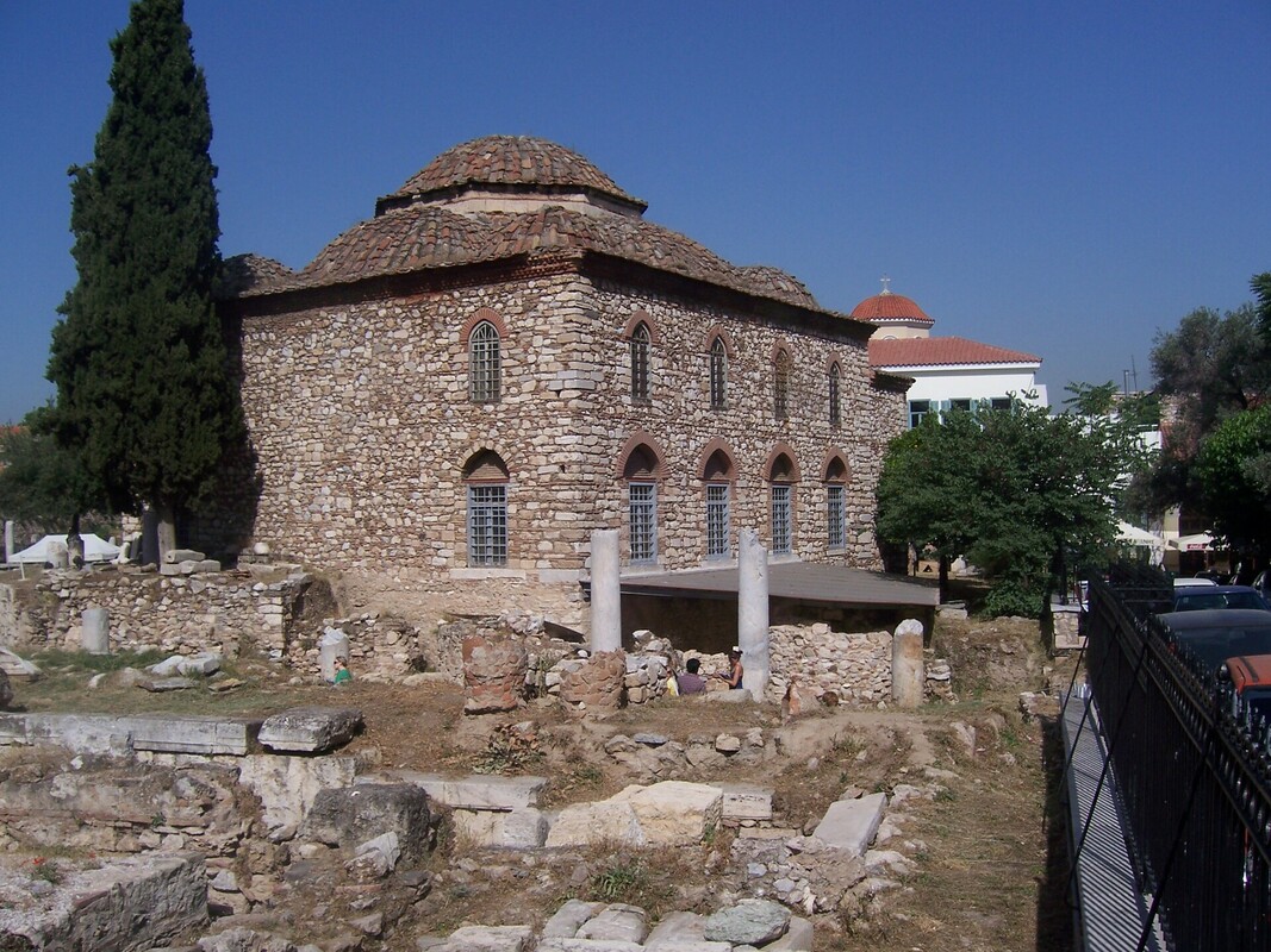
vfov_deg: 39.6
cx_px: 636
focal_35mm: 36
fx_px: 1322
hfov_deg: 51.4
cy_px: 476
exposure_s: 1/1250
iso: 80
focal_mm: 6.2
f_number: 4.5
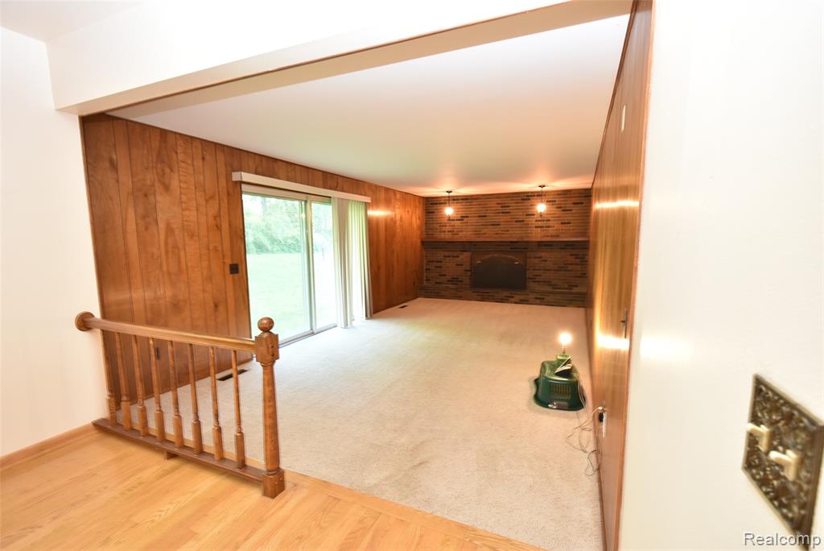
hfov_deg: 100.4
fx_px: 344
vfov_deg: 77.4
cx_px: 412
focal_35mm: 15
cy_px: 276
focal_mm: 10
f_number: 4.5
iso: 250
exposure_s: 1/6
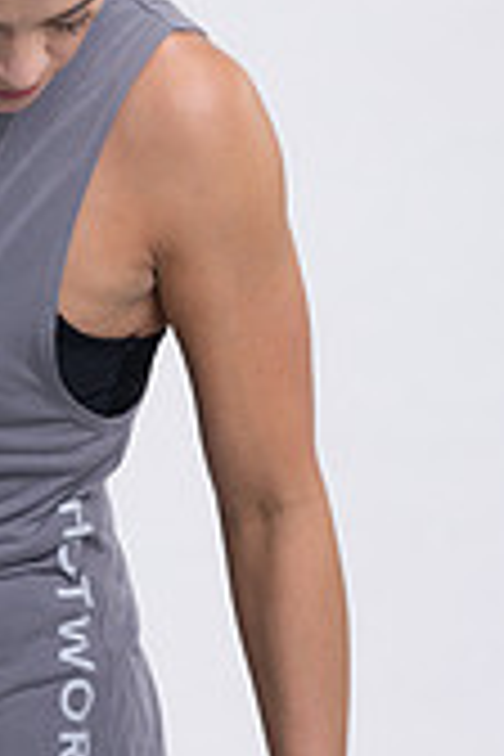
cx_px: -86
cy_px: 342
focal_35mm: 228
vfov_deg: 9.0
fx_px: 4788
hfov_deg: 6.0
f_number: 4
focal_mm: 85
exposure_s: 1/125
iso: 200
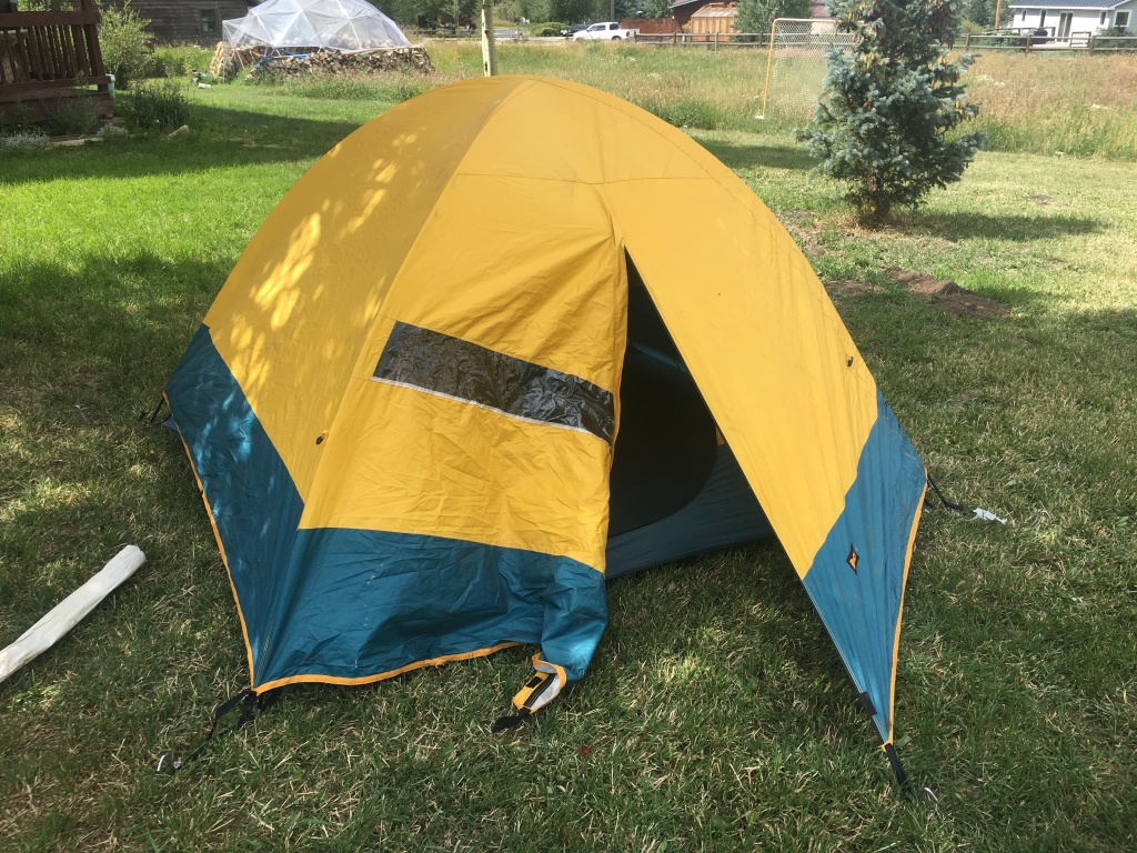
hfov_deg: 61.7
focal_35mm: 29
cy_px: 426
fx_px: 953
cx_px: 568
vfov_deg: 48.2
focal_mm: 4.15
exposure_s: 1/651
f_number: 2.2
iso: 25
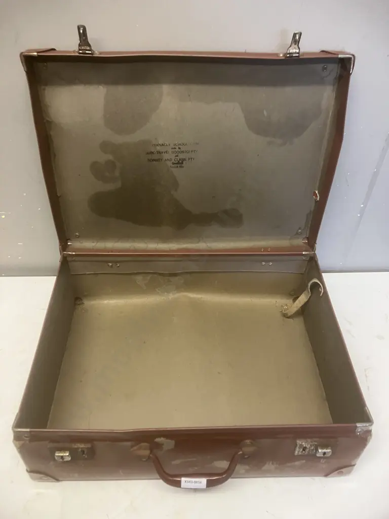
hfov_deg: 49.7
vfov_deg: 63.4
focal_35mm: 28
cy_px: 260
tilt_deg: -39.7
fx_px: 420
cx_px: 194
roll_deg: -2.3
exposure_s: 1/50
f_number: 1.8
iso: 125
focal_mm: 3.99
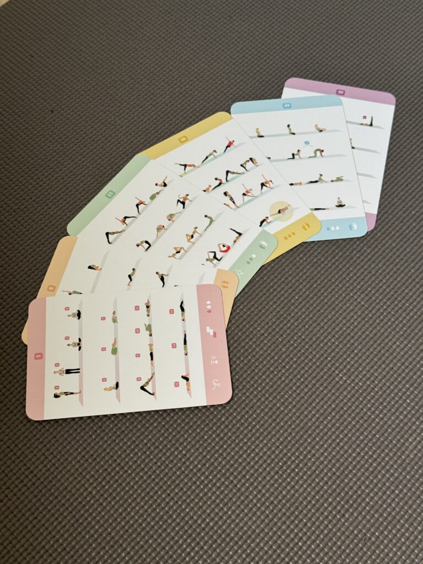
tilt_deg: -62.9
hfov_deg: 30.3
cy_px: 282
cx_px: 212
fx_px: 782
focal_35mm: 48
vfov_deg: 39.7
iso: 125
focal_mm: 6.76
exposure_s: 1/60
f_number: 1.78
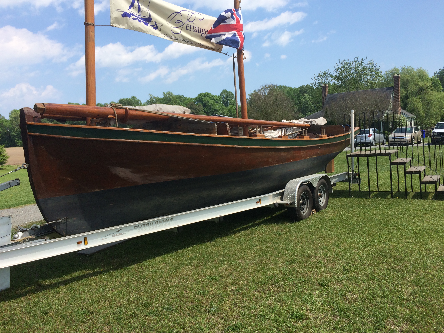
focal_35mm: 29
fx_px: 372
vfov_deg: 48.2
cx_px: 222
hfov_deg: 61.7
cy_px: 166
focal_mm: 4.15
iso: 32
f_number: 2.2
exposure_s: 1/1953
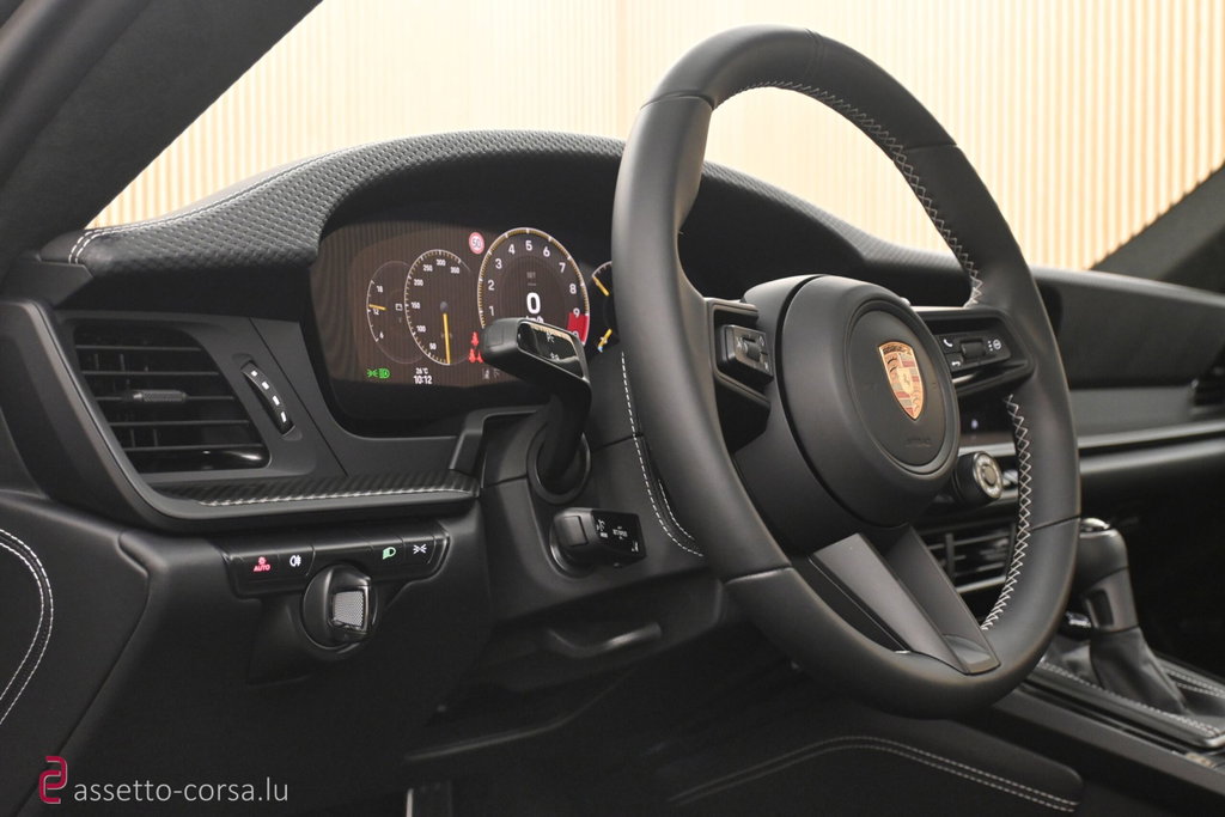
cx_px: 612
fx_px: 1480
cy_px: 408
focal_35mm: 44
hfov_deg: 45.0
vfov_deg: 30.9
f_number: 4.8
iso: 2000
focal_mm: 29
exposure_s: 1/25
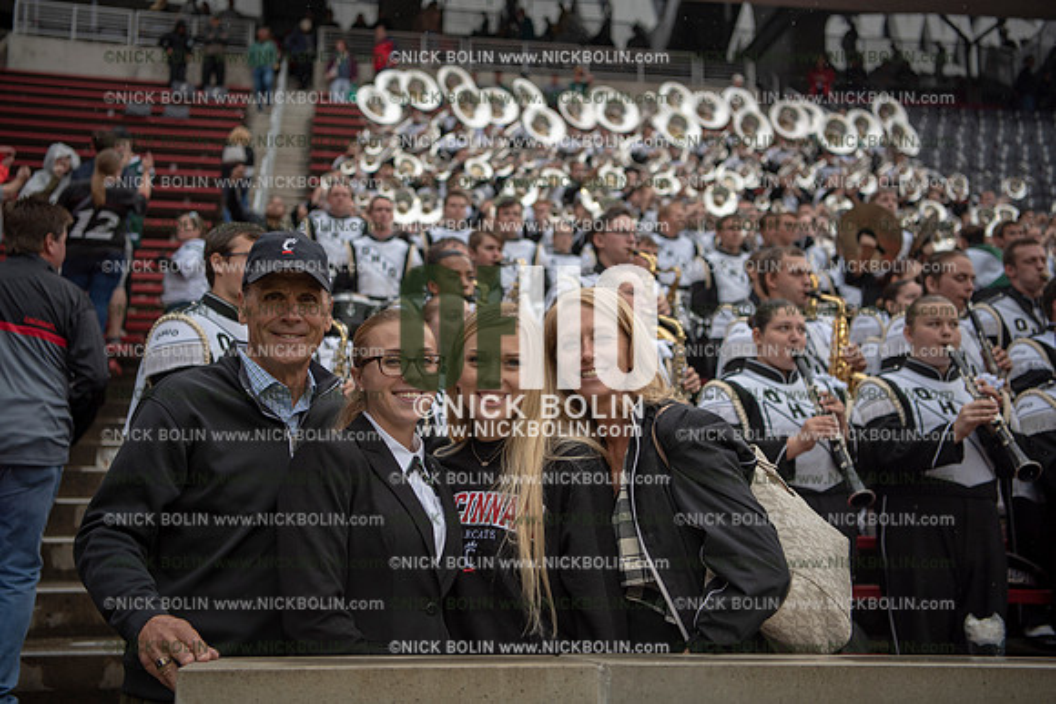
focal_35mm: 45
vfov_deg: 29.9
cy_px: 352
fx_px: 1320
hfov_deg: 43.6
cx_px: 528
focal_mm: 45
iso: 250
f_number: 2.8
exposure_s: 1/1000
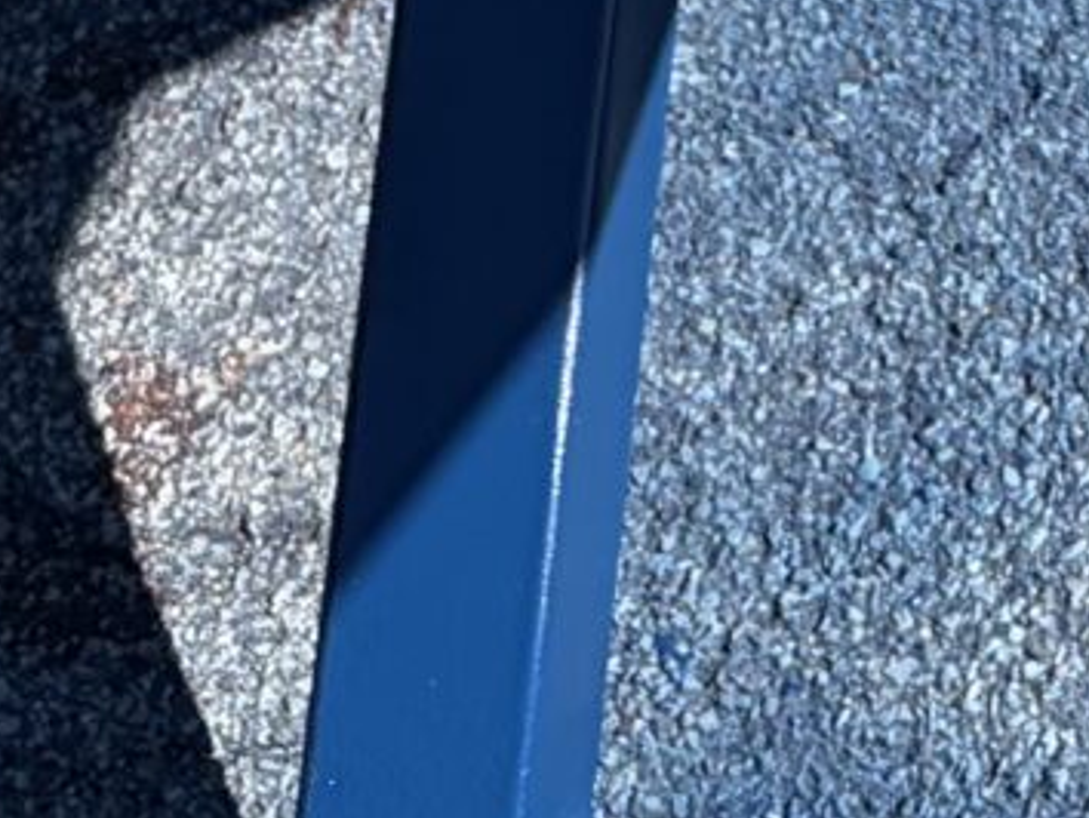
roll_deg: +0.9
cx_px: 1427
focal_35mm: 188
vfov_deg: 7.1
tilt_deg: -25.2
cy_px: -1664
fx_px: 5918
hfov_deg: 10.3
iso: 50
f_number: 1.6
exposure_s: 1/2451
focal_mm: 5.96
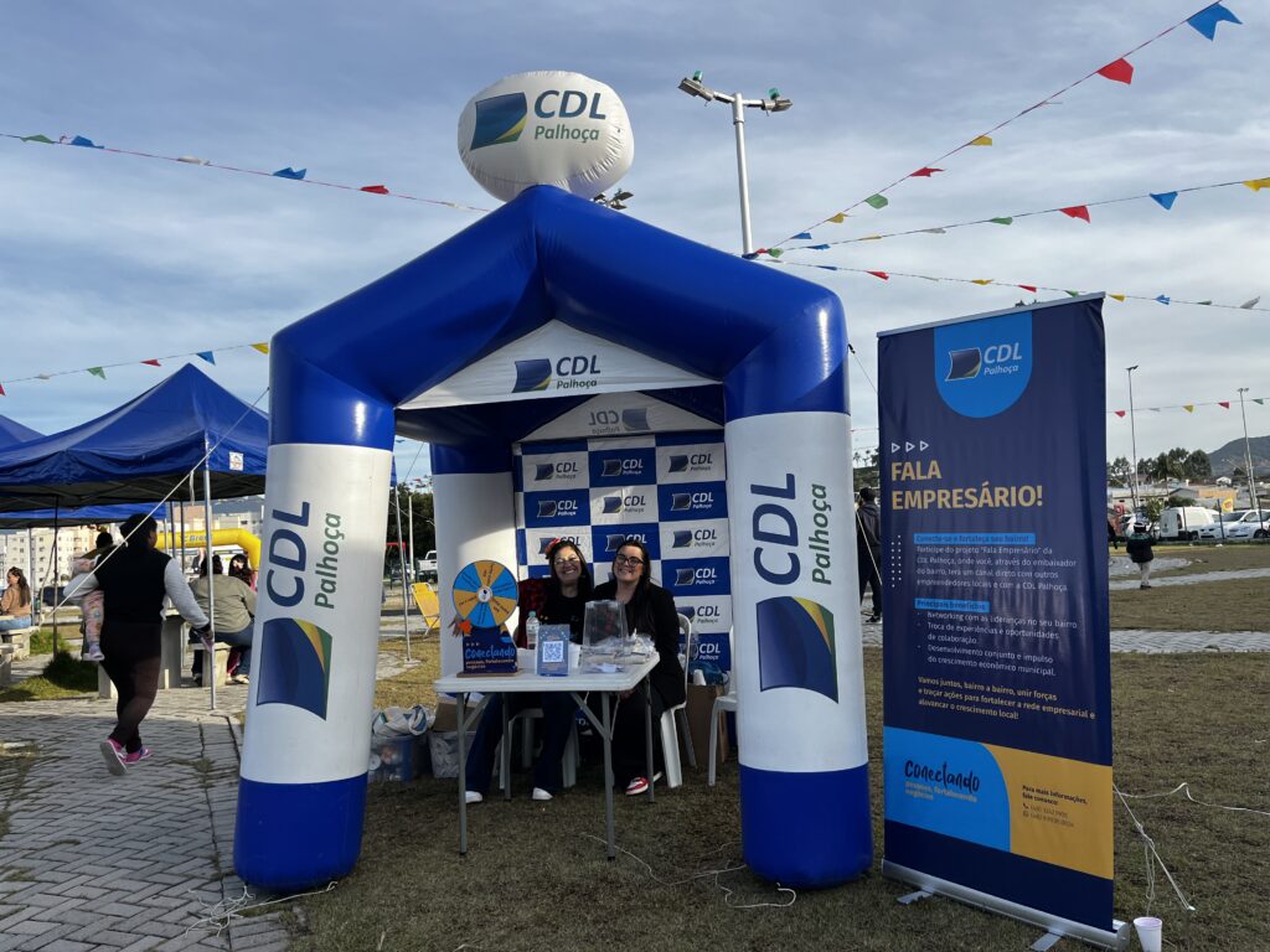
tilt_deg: +5.1
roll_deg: +4.0
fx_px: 954
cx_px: 635
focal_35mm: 26
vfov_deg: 53.1
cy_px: 476
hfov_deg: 67.3
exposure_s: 1/1477
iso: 50
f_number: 1.6
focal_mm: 5.1
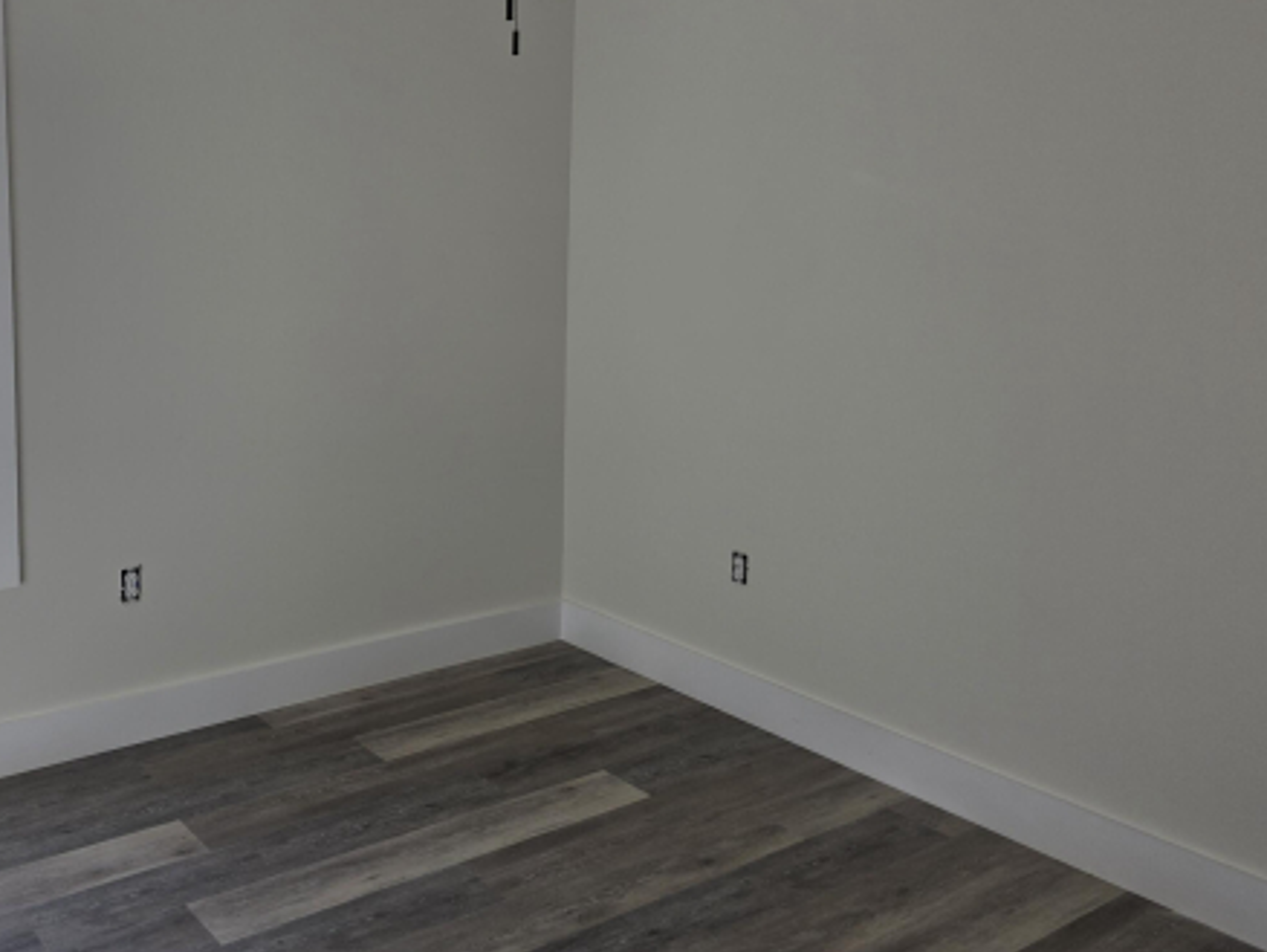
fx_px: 1282
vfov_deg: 40.4
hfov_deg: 51.3
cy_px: 356
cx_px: 389
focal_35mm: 35
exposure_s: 1/359
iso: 32
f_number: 1.7
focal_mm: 6.3
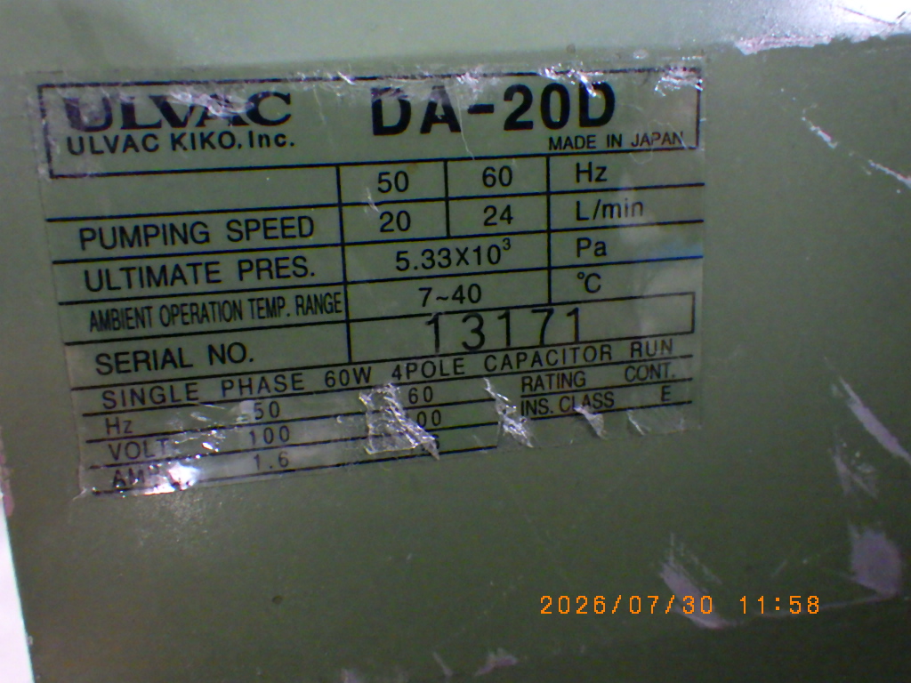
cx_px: 456
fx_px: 895
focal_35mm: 34
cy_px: 342
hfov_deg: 54.0
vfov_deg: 41.8
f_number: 3.8
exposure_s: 1/13
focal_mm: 6.1
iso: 1600
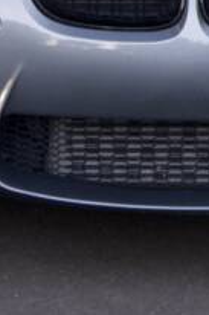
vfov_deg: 6.3
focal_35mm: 320
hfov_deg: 4.3
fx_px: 2795
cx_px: 178
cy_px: -205
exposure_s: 1/250
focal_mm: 43
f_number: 3.2
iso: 1600
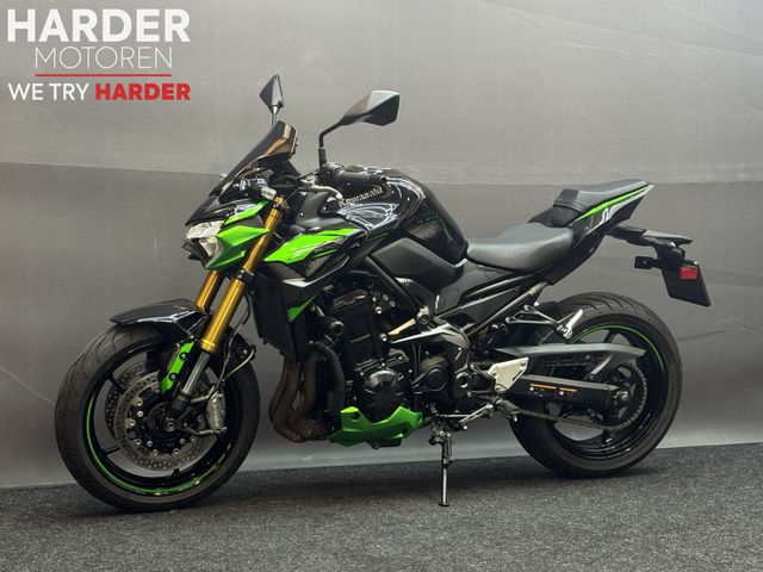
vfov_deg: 30.3
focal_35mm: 48
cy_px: 286
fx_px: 1058
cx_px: 382
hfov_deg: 39.7
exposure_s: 1/50
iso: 200
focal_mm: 6.76
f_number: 1.78
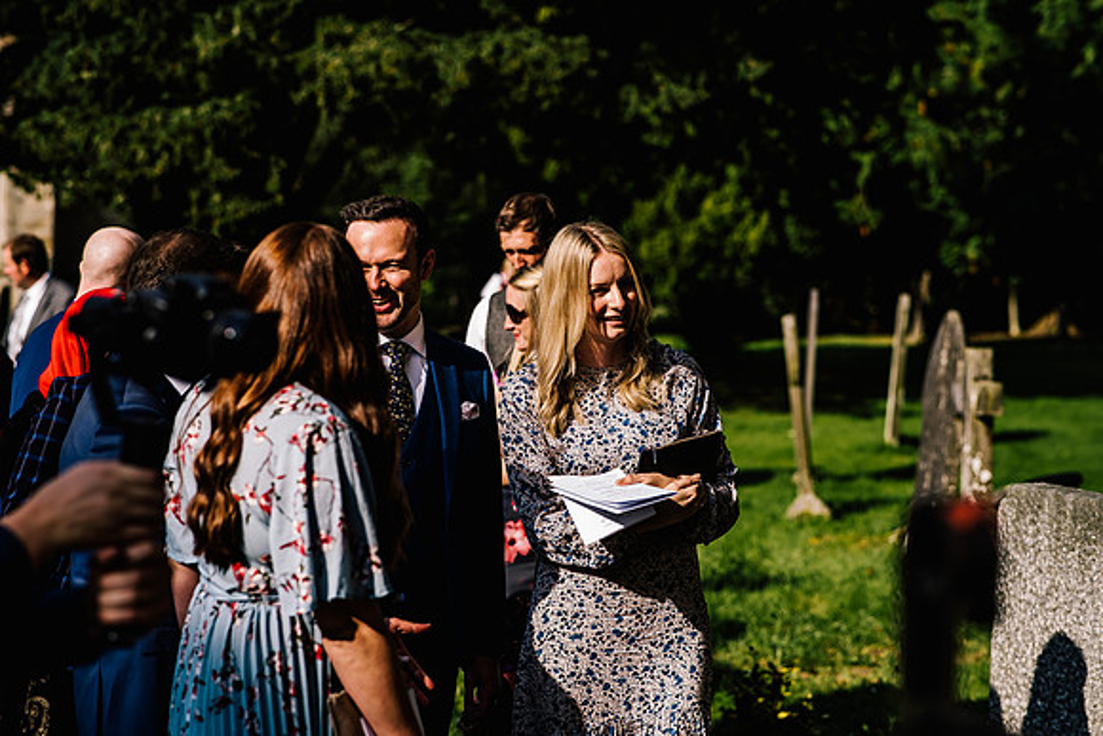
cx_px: 552
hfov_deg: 23.0
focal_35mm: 88
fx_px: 2706
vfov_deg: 15.5
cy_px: 368
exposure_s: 1/640
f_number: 3.5
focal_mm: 85
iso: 50
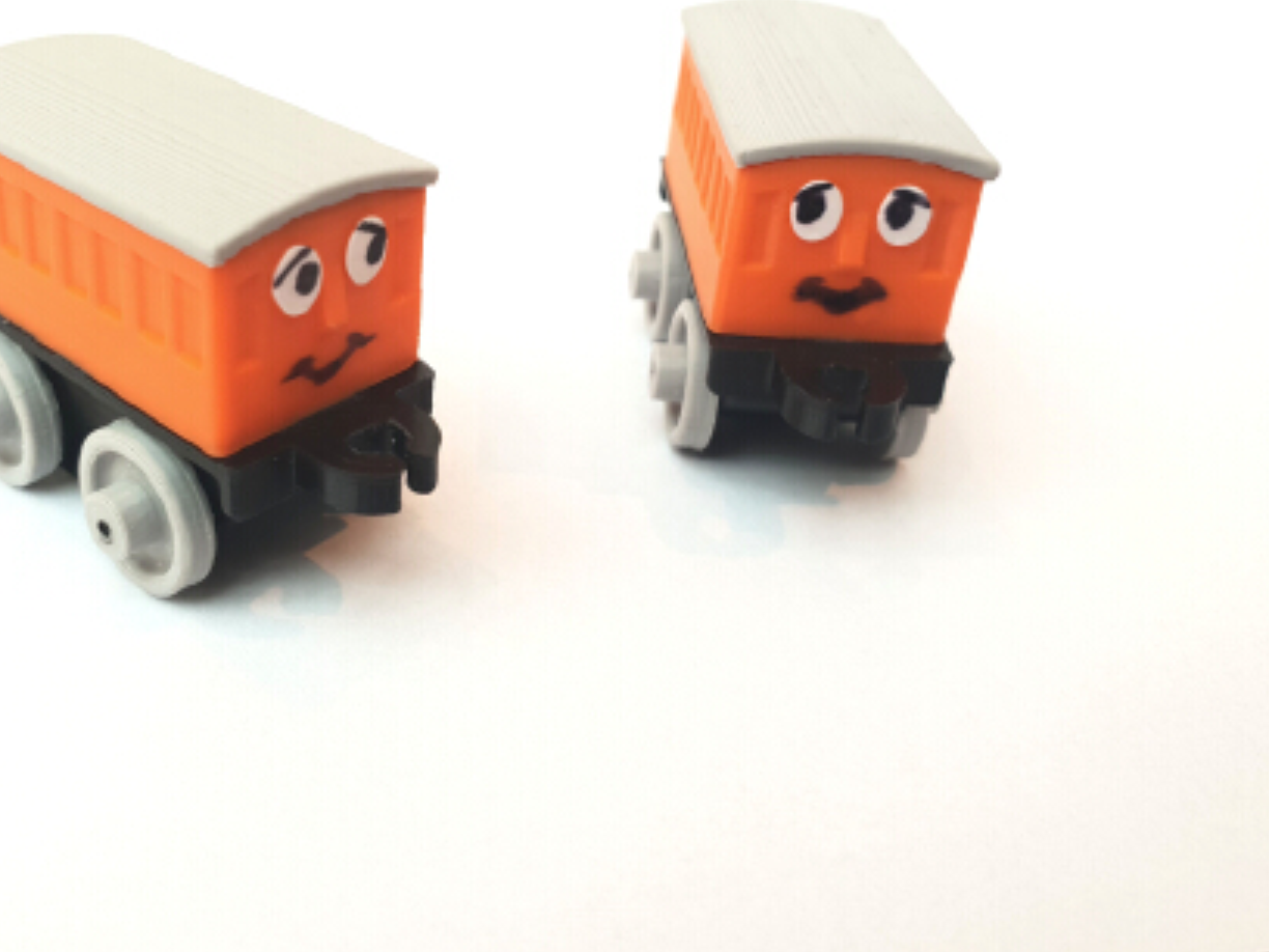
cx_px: 518
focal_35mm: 34
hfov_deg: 53.6
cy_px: 352
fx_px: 1246
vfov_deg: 41.5
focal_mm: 4.3
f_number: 2.4
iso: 50
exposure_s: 1/50
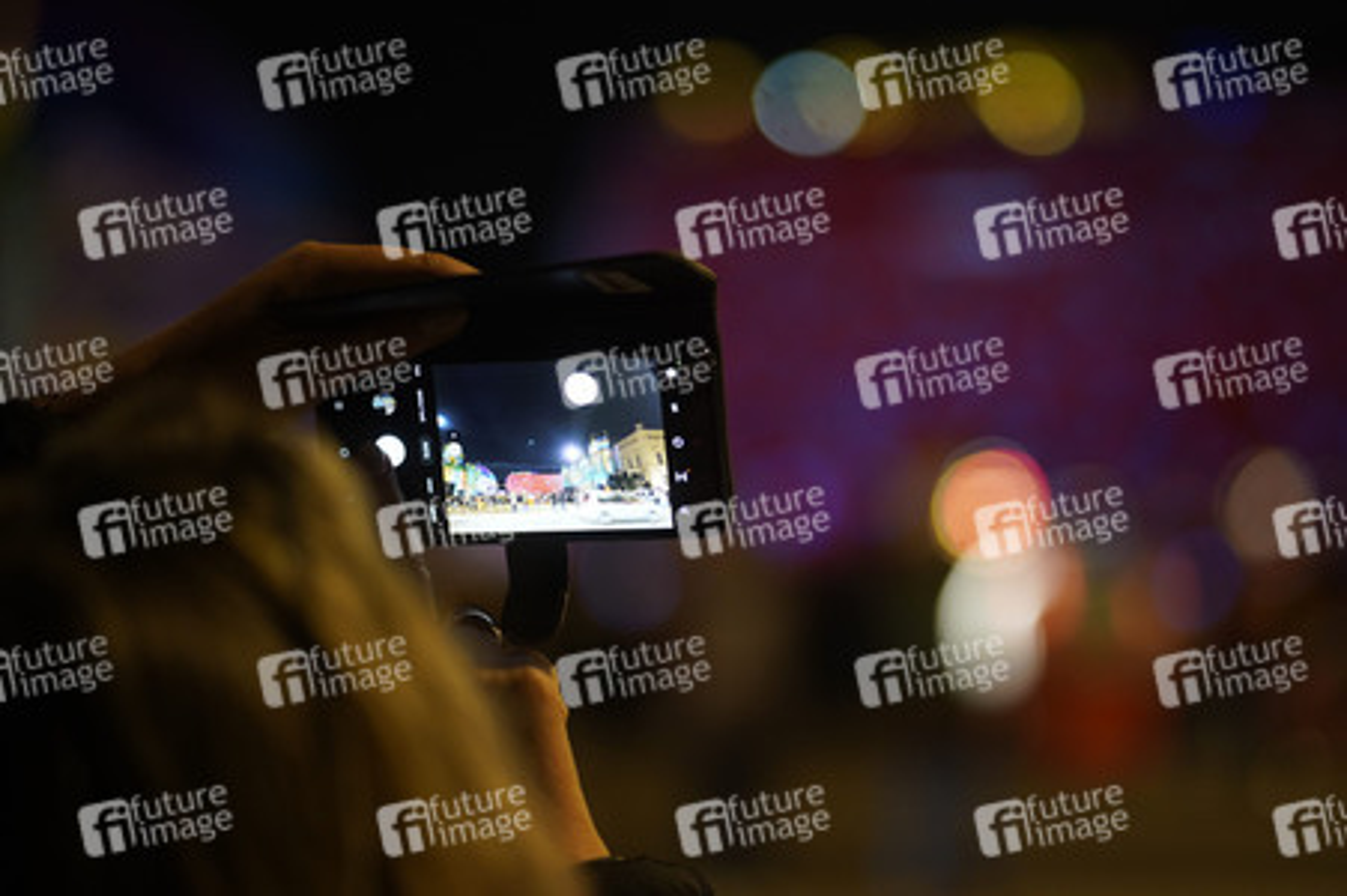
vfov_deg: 16.0
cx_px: 674
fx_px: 3178
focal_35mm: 85
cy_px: 448
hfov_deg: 23.9
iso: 1600
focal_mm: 85
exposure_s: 1/60
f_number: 2
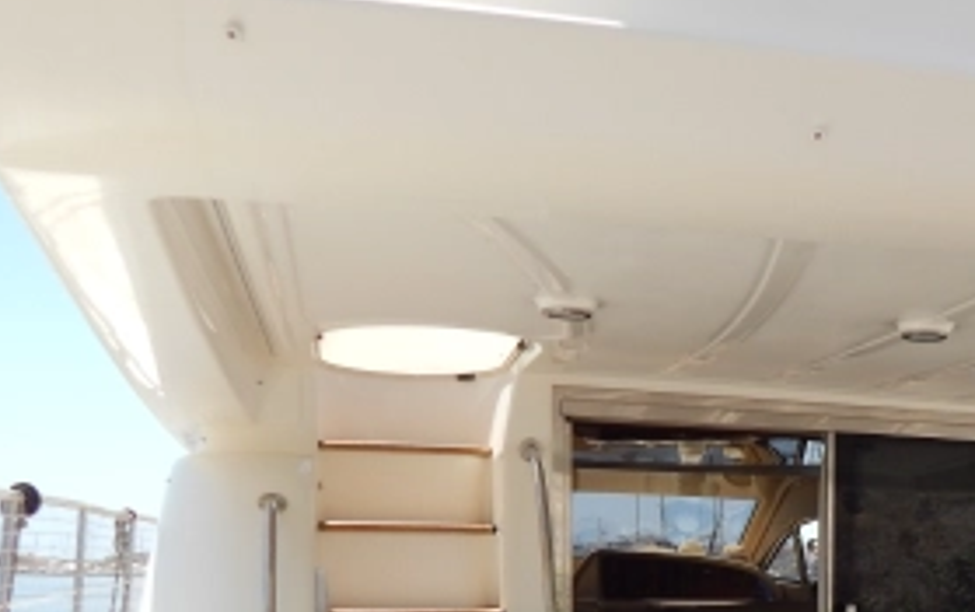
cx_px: 839
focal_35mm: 48
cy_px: 666
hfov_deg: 39.4
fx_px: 1277
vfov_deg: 25.1
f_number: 3
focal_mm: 4
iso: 125
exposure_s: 1/1000
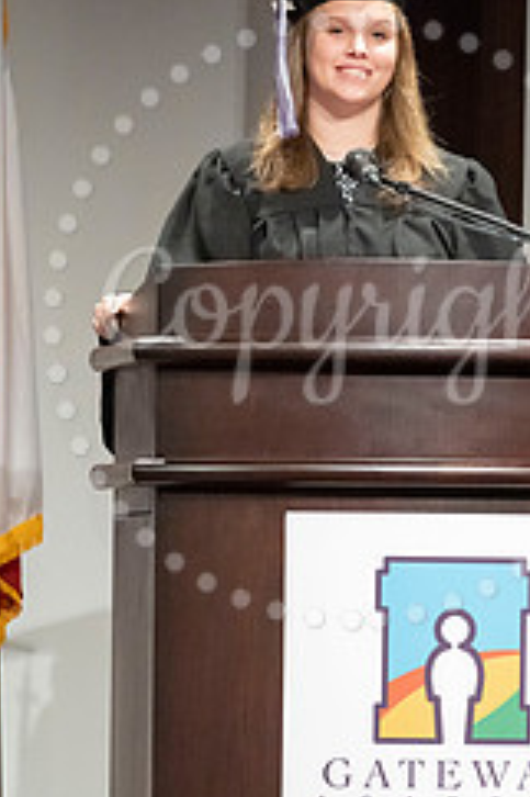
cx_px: 352
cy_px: 316
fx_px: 8226
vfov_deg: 5.5
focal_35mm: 372
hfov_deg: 3.7
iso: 6400
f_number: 8
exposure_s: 1/200
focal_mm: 200
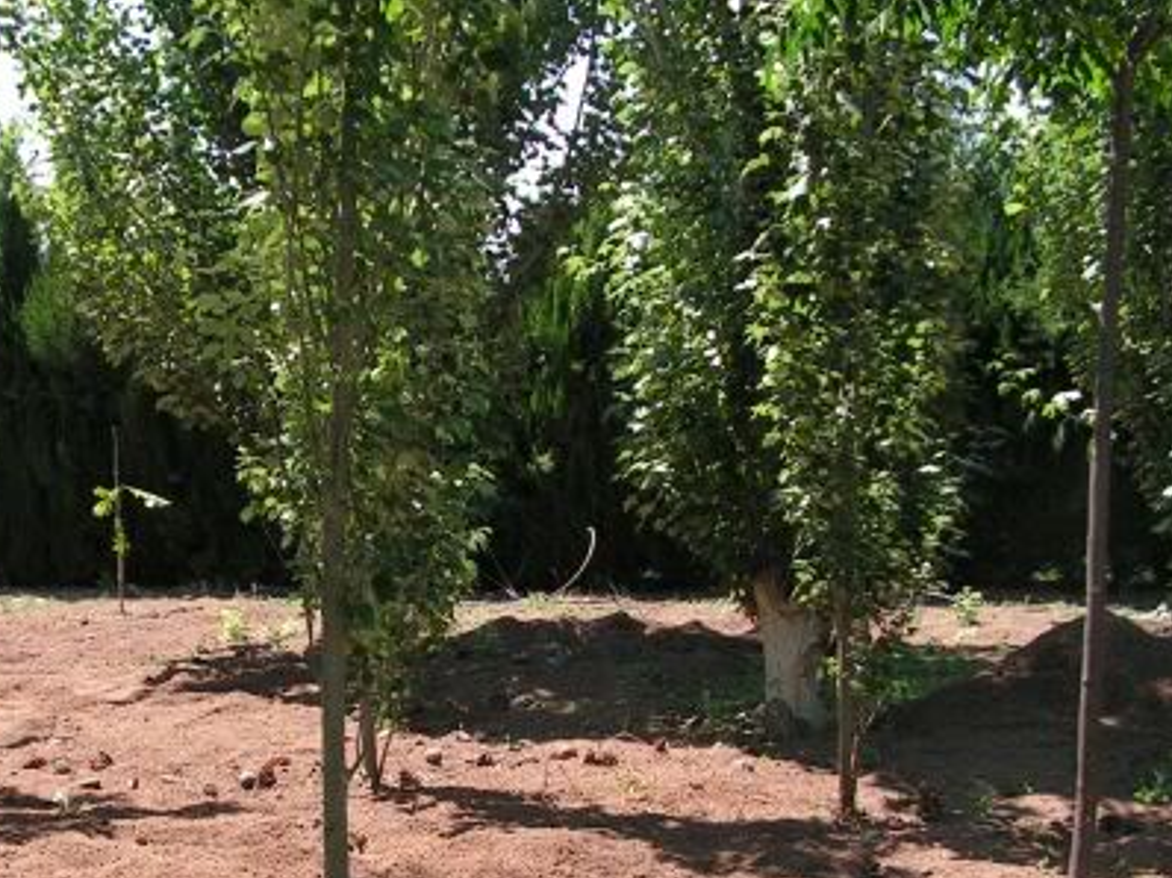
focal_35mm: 63
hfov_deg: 30.5
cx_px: 368
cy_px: 669
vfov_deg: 23.0
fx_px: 2132
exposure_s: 1/320
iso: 64
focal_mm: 6
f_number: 3.2
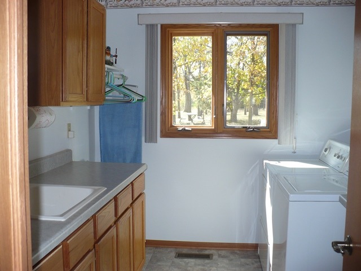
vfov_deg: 38.7
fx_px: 386
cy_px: 136
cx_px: 180
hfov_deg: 50.1
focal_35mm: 37
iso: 100
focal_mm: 6.1
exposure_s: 1/80
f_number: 2.8
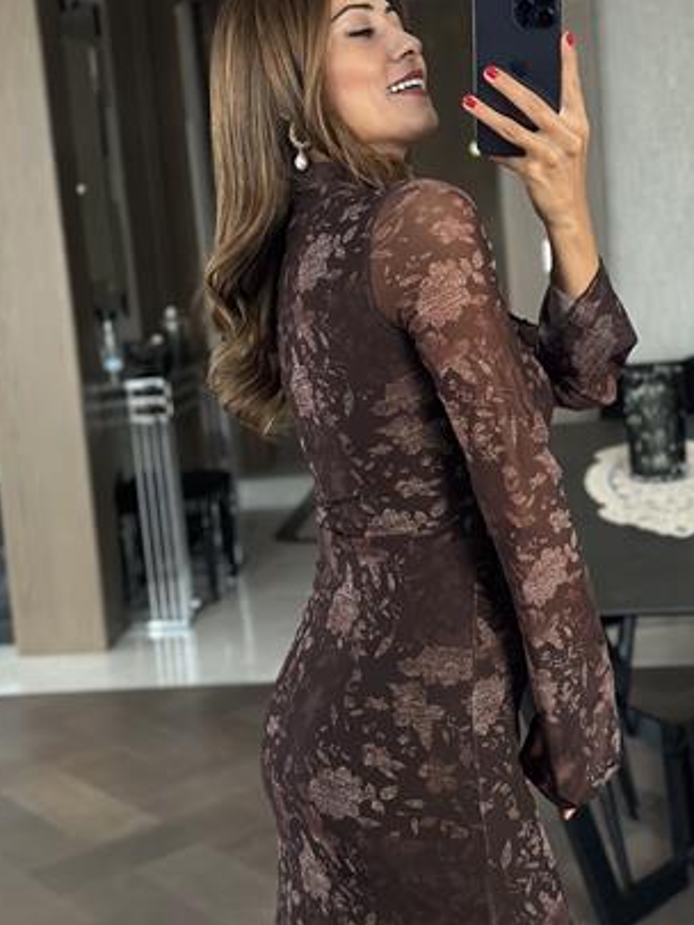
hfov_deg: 24.4
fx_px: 1603
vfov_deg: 32.1
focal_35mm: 60
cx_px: 418
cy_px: 411
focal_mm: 6.86
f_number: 1.78
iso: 640
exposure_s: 1/40
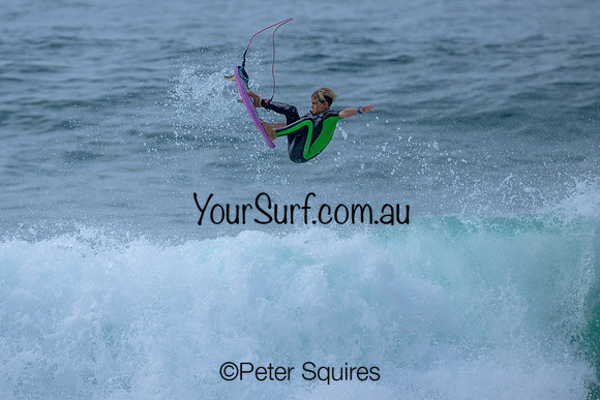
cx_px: 187
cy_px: 239
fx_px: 18348
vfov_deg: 1.3
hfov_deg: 1.9
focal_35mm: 1101
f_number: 6.3
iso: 180
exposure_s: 1/2000
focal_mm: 800
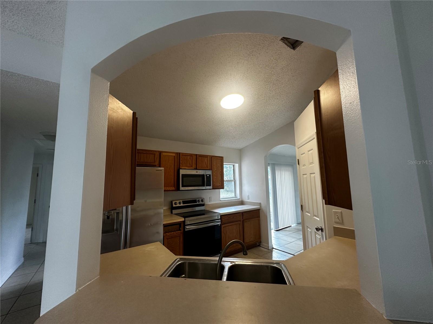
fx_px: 175
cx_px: 216
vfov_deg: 85.7
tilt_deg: +6.9
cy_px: 162
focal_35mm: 14
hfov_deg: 102.1
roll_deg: +0.9
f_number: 2.2
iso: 200
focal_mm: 2.22
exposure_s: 1/99
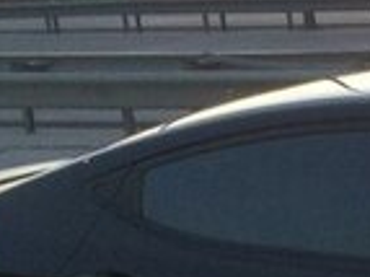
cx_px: 618
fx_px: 1431
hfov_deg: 13.5
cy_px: 333
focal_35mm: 134
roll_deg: +3.6
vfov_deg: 10.9
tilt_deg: -15.7
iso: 64
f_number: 2.2
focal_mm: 4.15
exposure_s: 1/33
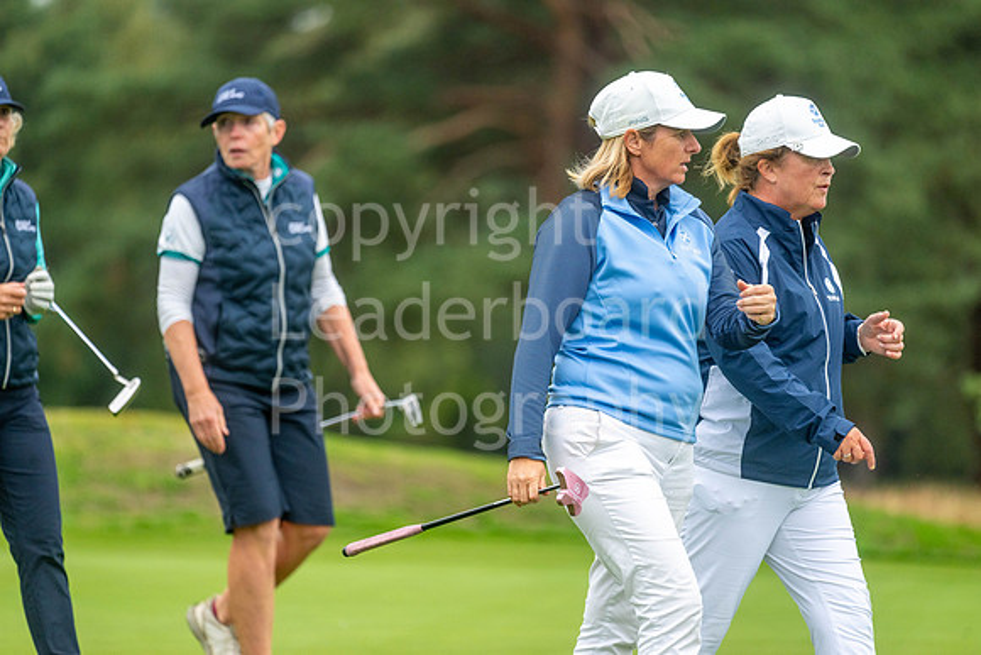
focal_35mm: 300
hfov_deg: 6.9
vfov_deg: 4.6
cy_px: 328
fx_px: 8177
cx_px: 490
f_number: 4
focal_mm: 300
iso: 800
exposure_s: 1/2500
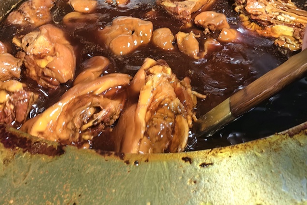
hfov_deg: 41.9
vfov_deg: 27.3
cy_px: 8
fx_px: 401
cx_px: 166
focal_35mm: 47
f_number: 2
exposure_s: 1/50
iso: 100
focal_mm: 5.75
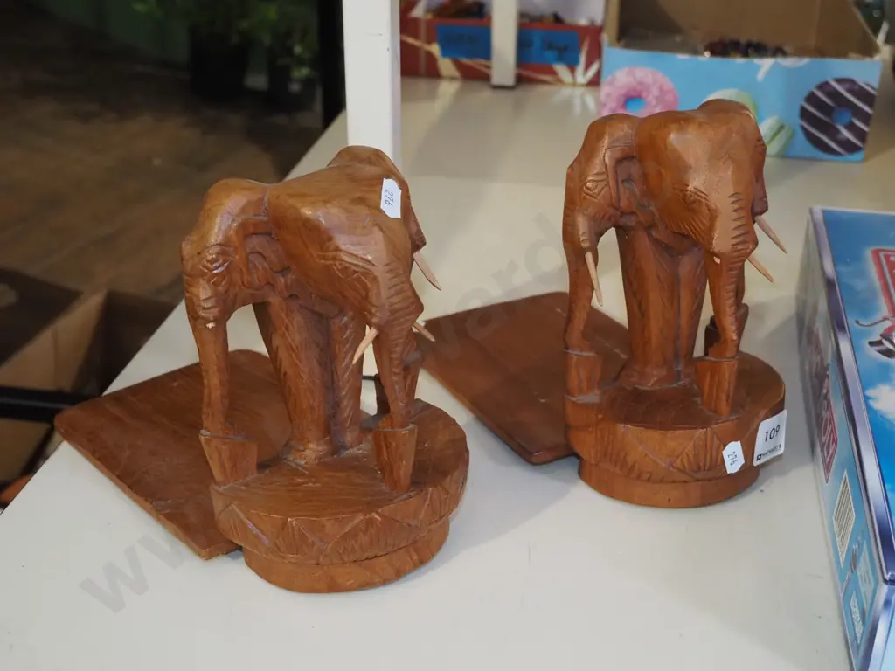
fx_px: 1189
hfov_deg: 41.2
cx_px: 448
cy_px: 336
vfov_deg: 31.5
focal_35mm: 46
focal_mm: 23
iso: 2500
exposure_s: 1/60
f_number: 5
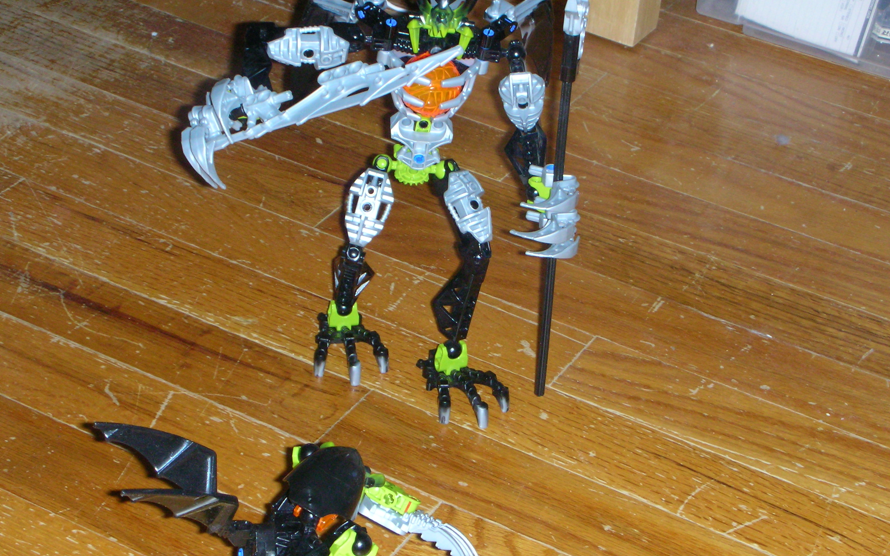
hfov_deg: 24.4
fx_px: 2062
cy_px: 297
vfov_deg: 15.4
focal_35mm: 85
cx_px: 437
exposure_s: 1/120
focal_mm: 12.2
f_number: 4.4
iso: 129
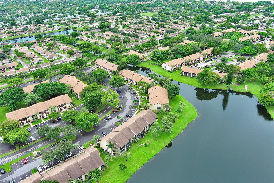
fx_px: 221
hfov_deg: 63.7
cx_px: 137
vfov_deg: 44.9
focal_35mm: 29
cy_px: 92
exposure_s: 1/345
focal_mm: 10.57
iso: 100
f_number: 2.8
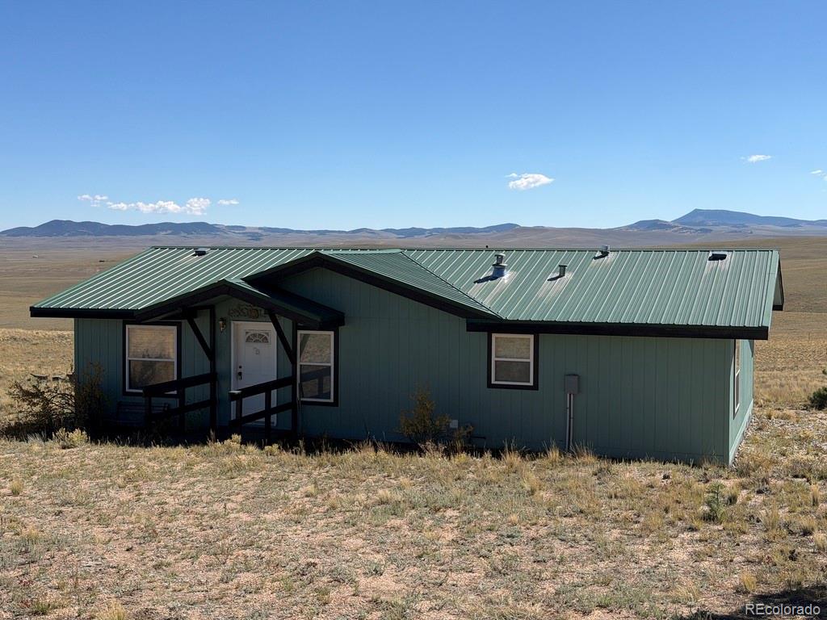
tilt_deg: -3.8
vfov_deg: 30.3
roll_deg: -0.7
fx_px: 1147
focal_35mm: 48
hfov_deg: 39.7
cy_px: 310
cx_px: 414
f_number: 1.78
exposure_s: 1/5587
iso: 64
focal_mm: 6.76
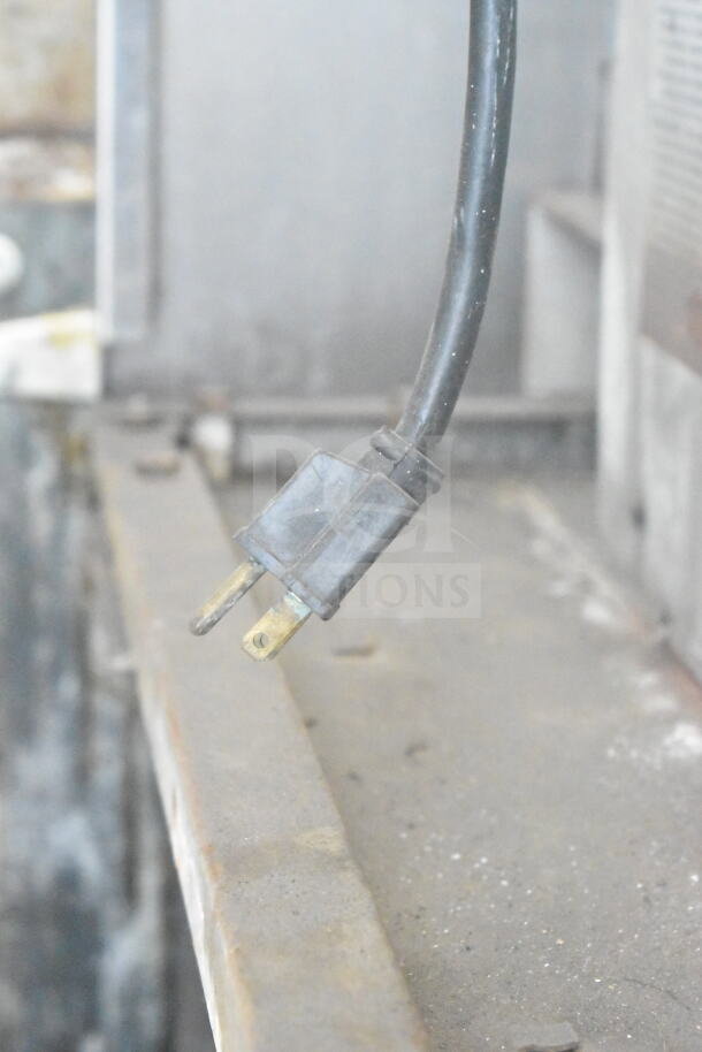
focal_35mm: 82
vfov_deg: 24.6
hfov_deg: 16.6
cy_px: 526
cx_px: 351
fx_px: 2411
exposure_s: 1/40
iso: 25600
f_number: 5.6
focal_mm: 55
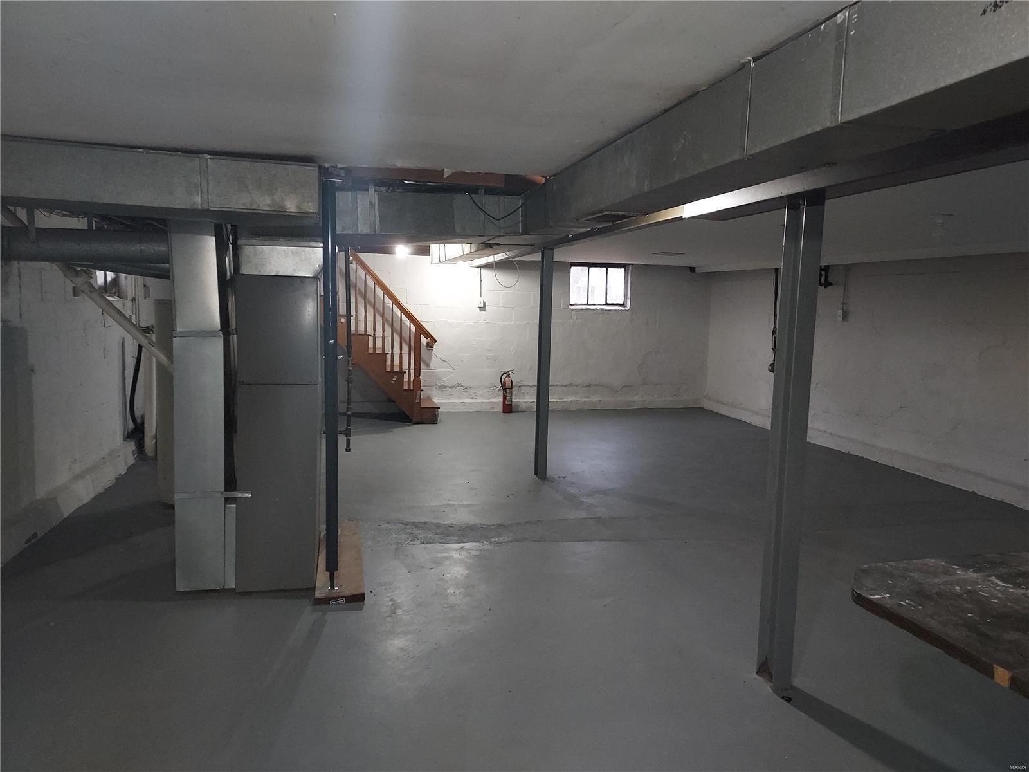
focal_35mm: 24
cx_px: 514
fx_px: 713
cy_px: 386
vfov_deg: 56.8
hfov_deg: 71.6
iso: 320
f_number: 1.8
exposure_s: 1/30
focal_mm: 4.6
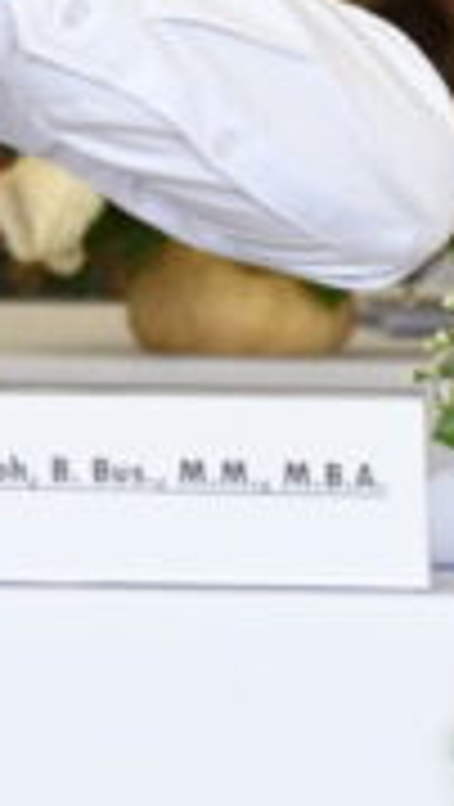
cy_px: -275
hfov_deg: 1.7
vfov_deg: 3.0
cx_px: -557
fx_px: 15351
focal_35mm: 719
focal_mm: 160
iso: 1800
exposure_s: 1/200
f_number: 6.3
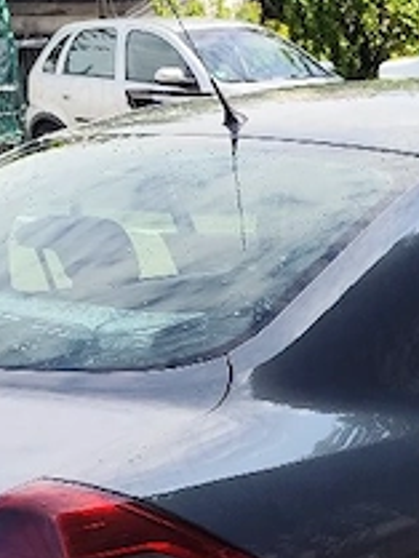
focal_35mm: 88
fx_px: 1419
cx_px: 592
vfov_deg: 21.2
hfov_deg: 15.7
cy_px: 601
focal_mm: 6.14
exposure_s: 1/588
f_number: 1.65
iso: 50
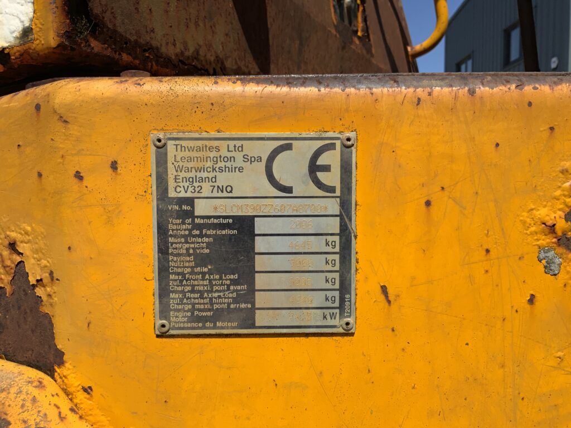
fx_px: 478
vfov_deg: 48.2
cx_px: 286
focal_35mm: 29
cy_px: 214
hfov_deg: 61.7
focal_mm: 3
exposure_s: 1/2427
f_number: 1.8
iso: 20
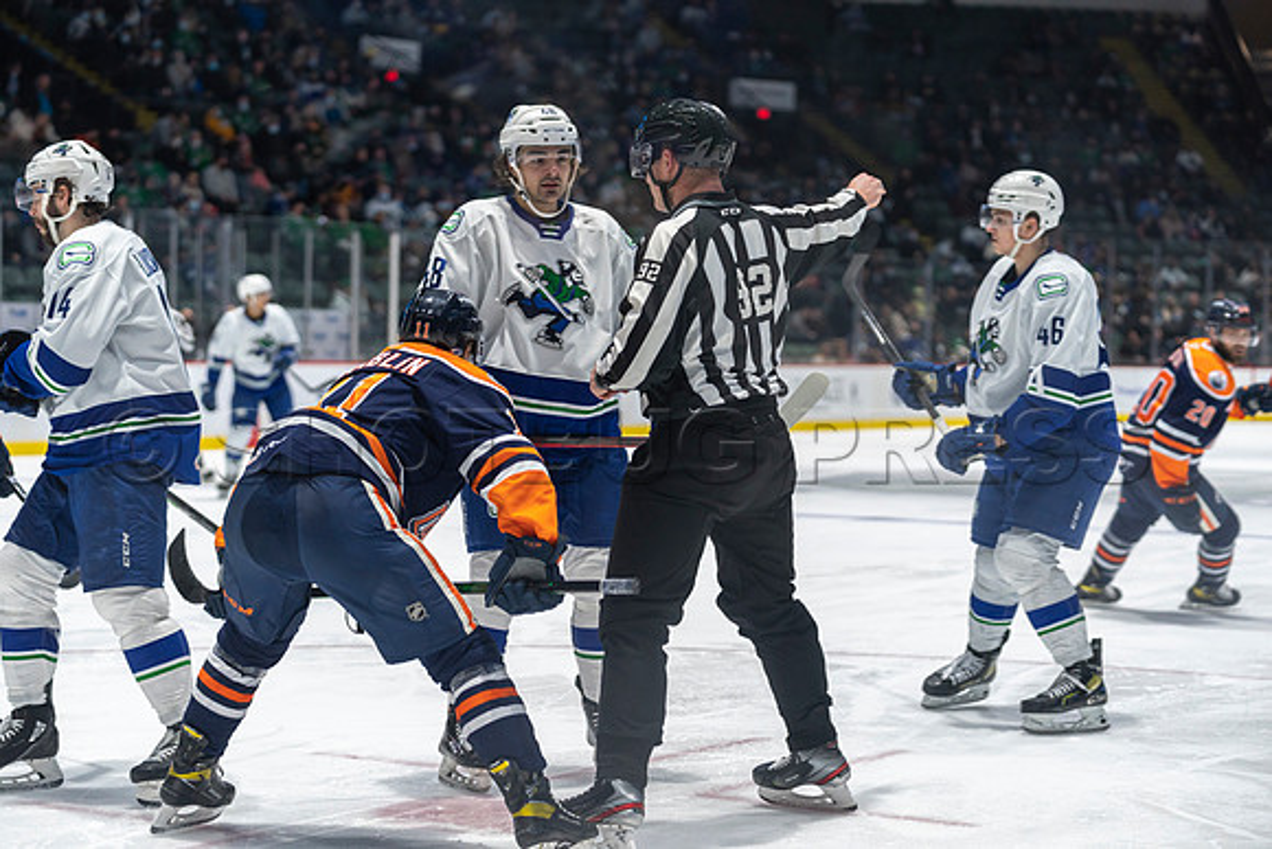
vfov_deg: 17.1
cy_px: 424
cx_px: 636
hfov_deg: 25.4
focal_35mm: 80
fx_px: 2827
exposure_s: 1/800
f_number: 2.8
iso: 1600
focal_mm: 80
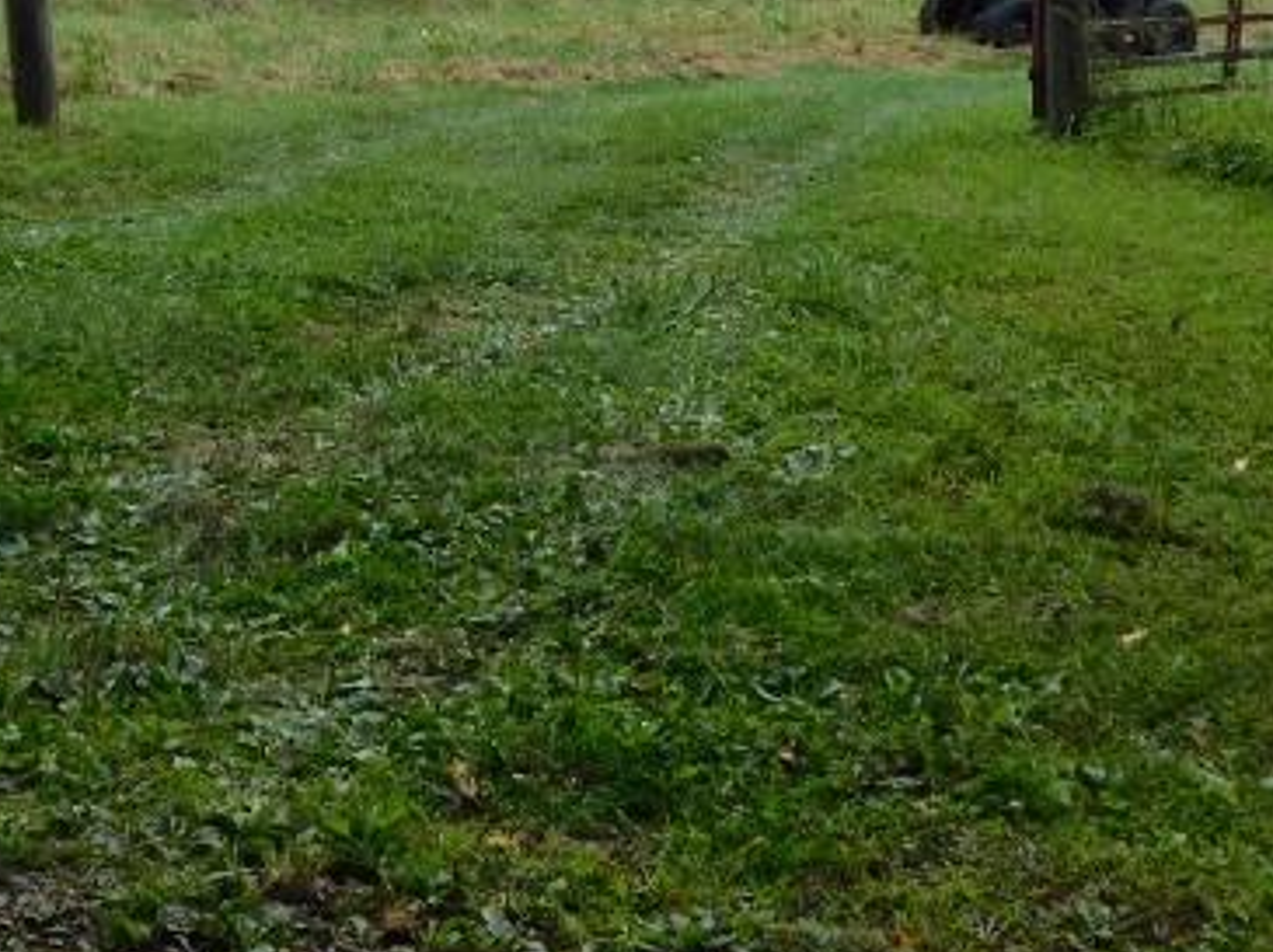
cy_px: -17
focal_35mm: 79
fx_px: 2902
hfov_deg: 24.6
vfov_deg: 18.1
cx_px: 446
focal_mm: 6.3
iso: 125
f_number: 3.5
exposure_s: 1/640
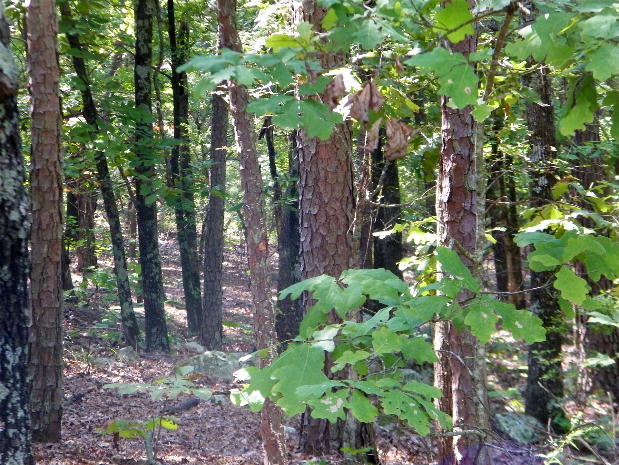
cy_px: 232
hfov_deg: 14.7
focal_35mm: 134
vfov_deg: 11.1
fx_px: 2396
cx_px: 310
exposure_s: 1/50
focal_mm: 23.9
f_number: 4.9
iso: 125
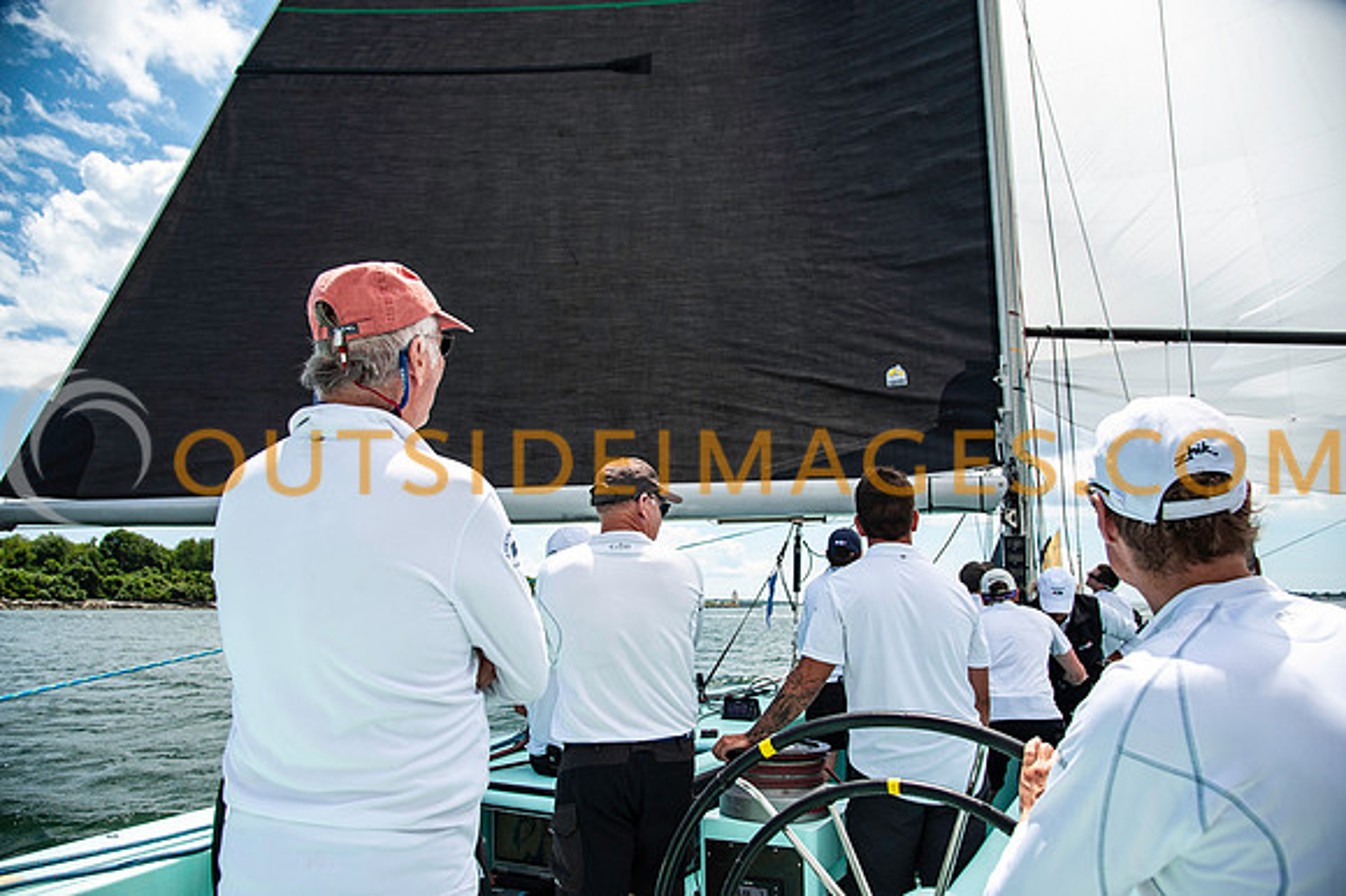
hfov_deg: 73.8
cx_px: 673
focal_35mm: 24
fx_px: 897
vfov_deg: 53.1
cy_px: 448
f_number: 5
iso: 250
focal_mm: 24
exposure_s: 1/1600
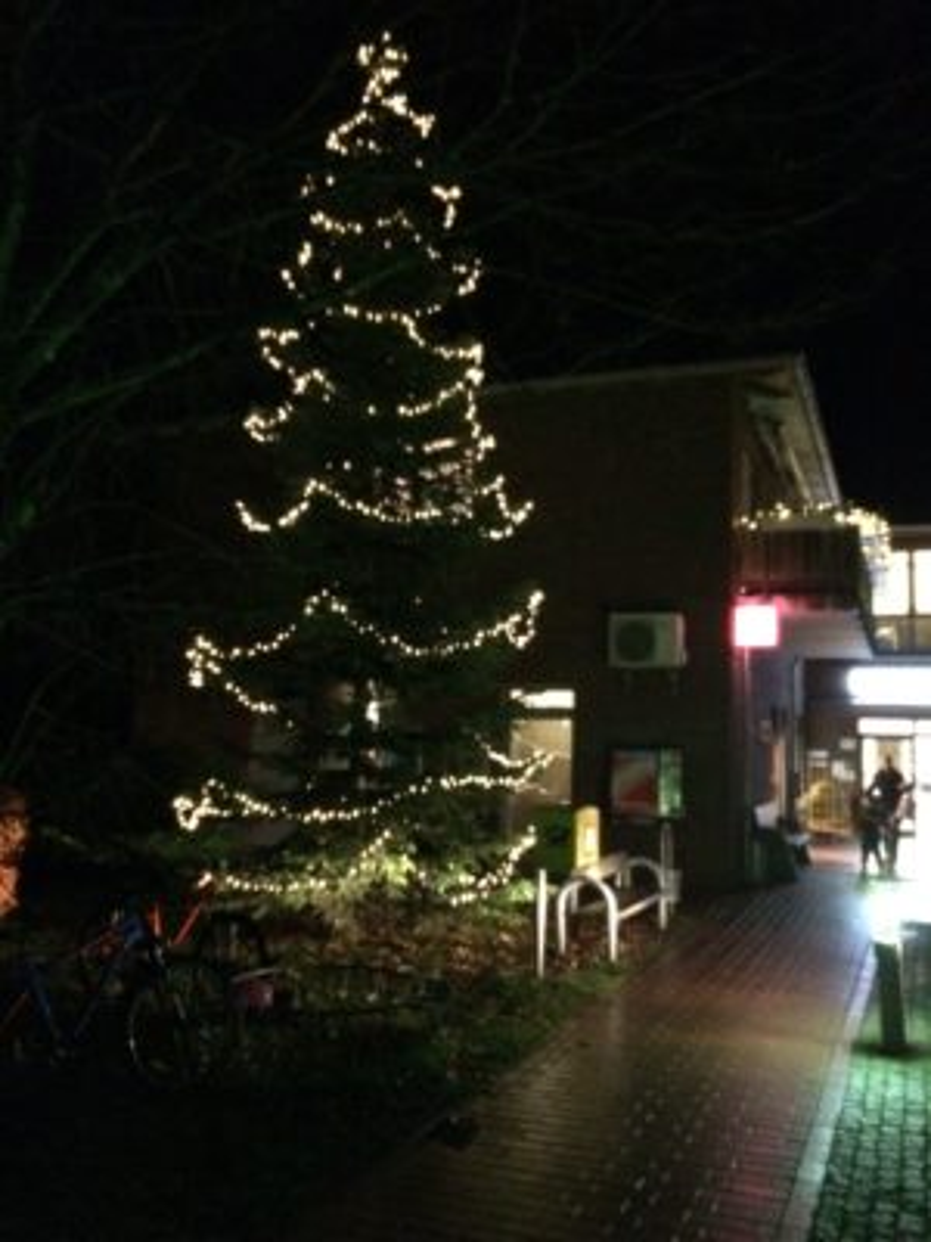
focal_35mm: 29
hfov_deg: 48.2
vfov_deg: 61.7
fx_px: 1040
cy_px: 621
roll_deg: -0.3
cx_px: 466
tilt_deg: +5.3
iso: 1600
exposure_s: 1/17
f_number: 2.2
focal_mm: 4.15
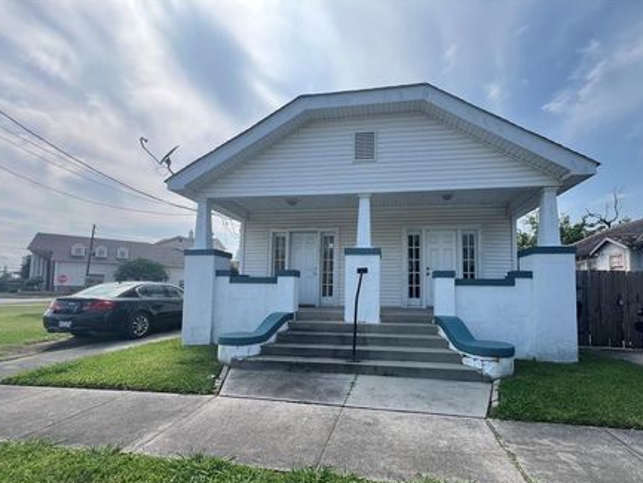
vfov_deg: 81.4
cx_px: 353
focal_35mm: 15
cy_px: 273
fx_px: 279
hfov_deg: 97.8
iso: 32
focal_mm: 1.57
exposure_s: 1/791
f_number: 1.8
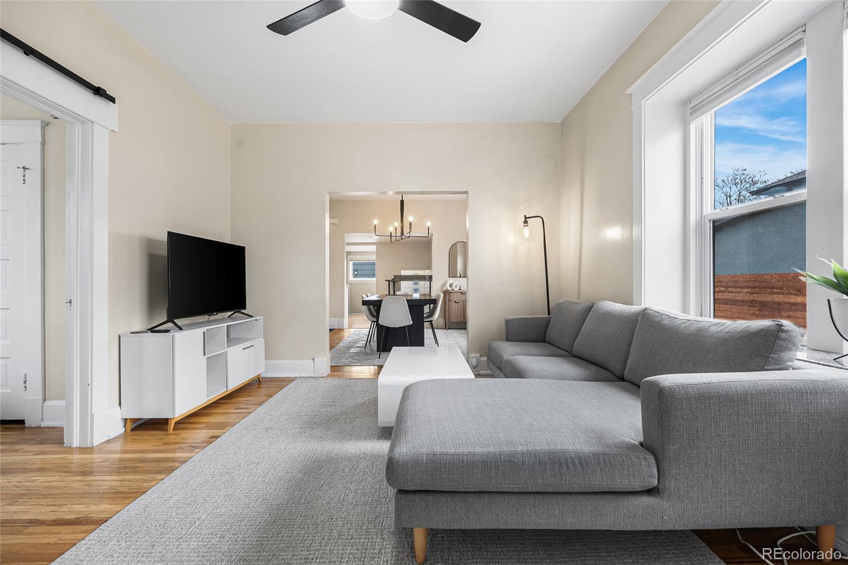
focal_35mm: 16
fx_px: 377
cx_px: 424
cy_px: 282
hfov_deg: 96.7
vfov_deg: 73.7
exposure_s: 1/160
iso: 200
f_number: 8
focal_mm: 16
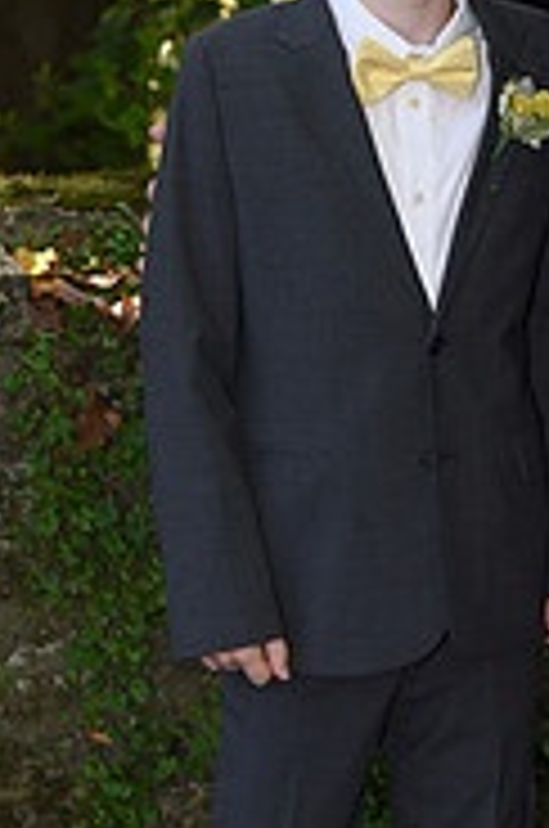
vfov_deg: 8.7
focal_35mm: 237
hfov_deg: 5.8
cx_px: 569
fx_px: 5441
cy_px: 351
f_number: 5.6
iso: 640
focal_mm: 75
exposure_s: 1/200
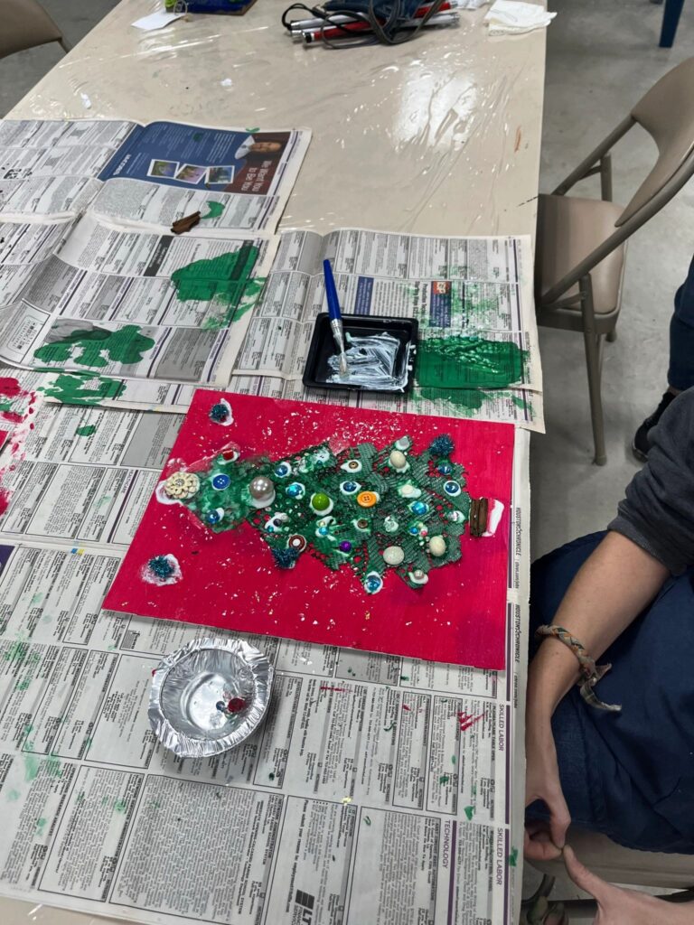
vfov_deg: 67.3
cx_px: 347
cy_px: 462
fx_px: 695
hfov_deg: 53.1
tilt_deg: -49.1
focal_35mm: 26
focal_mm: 5.1
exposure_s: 1/120
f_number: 1.6
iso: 100
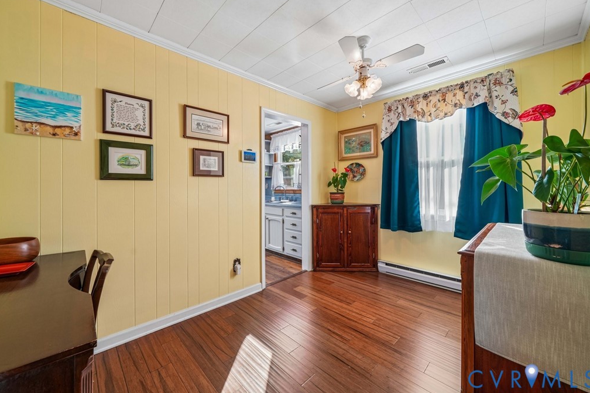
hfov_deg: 104.1
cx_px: 277
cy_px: 185
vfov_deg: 81.1
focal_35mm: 14
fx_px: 229
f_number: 8
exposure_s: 1/13
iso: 200
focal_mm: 13
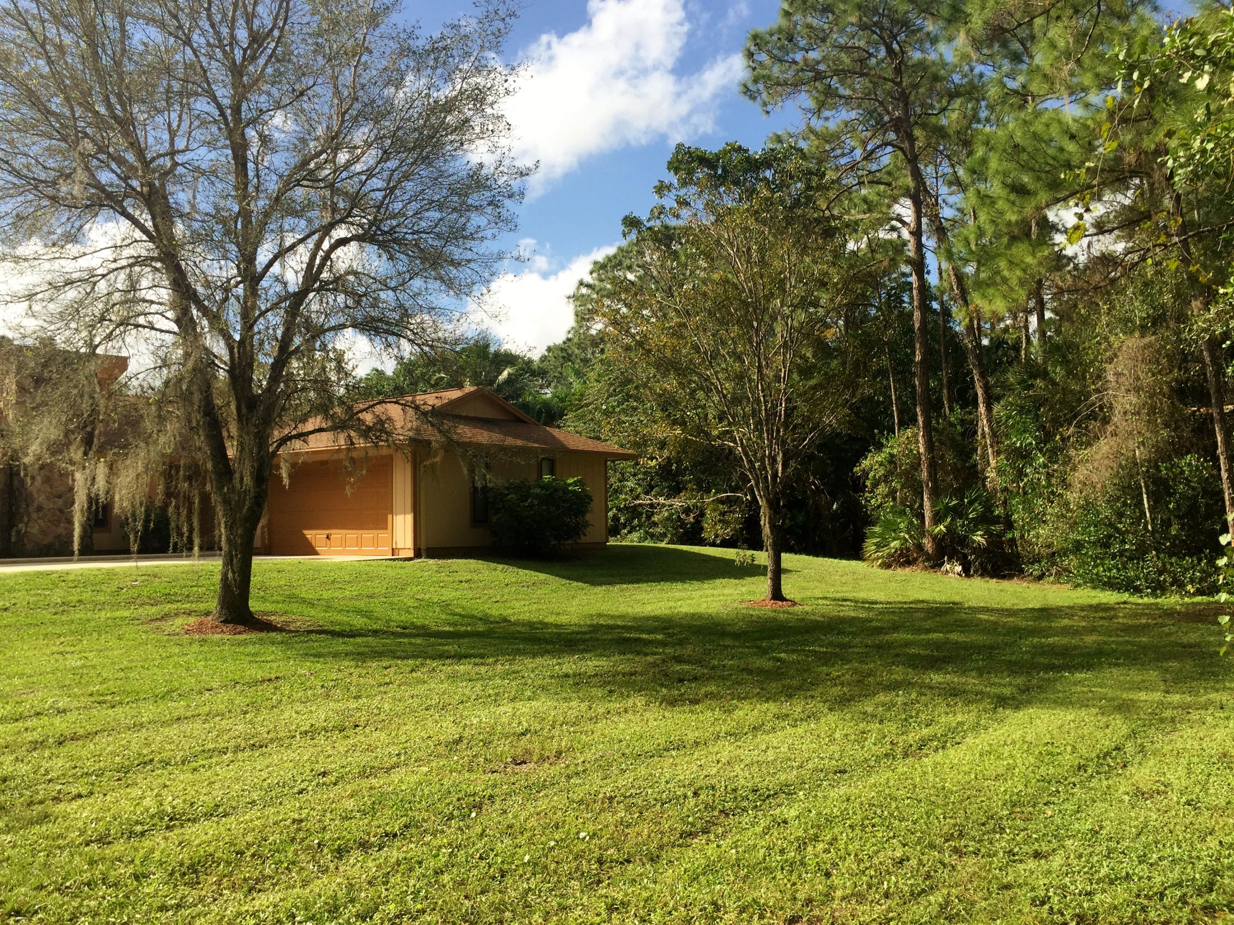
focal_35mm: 29
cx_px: 617
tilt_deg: +4.7
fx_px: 1034
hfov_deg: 61.7
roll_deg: +0.4
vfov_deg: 48.2
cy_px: 462
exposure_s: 1/1582
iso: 32
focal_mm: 4.15
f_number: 2.2
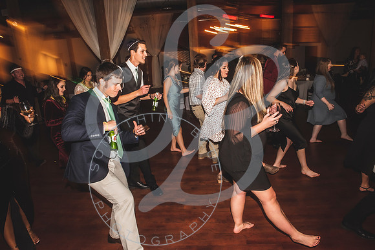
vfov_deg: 53.2
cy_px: 125
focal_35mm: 24
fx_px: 250
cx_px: 188
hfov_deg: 73.7
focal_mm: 24
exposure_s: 1/13
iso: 1000
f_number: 11
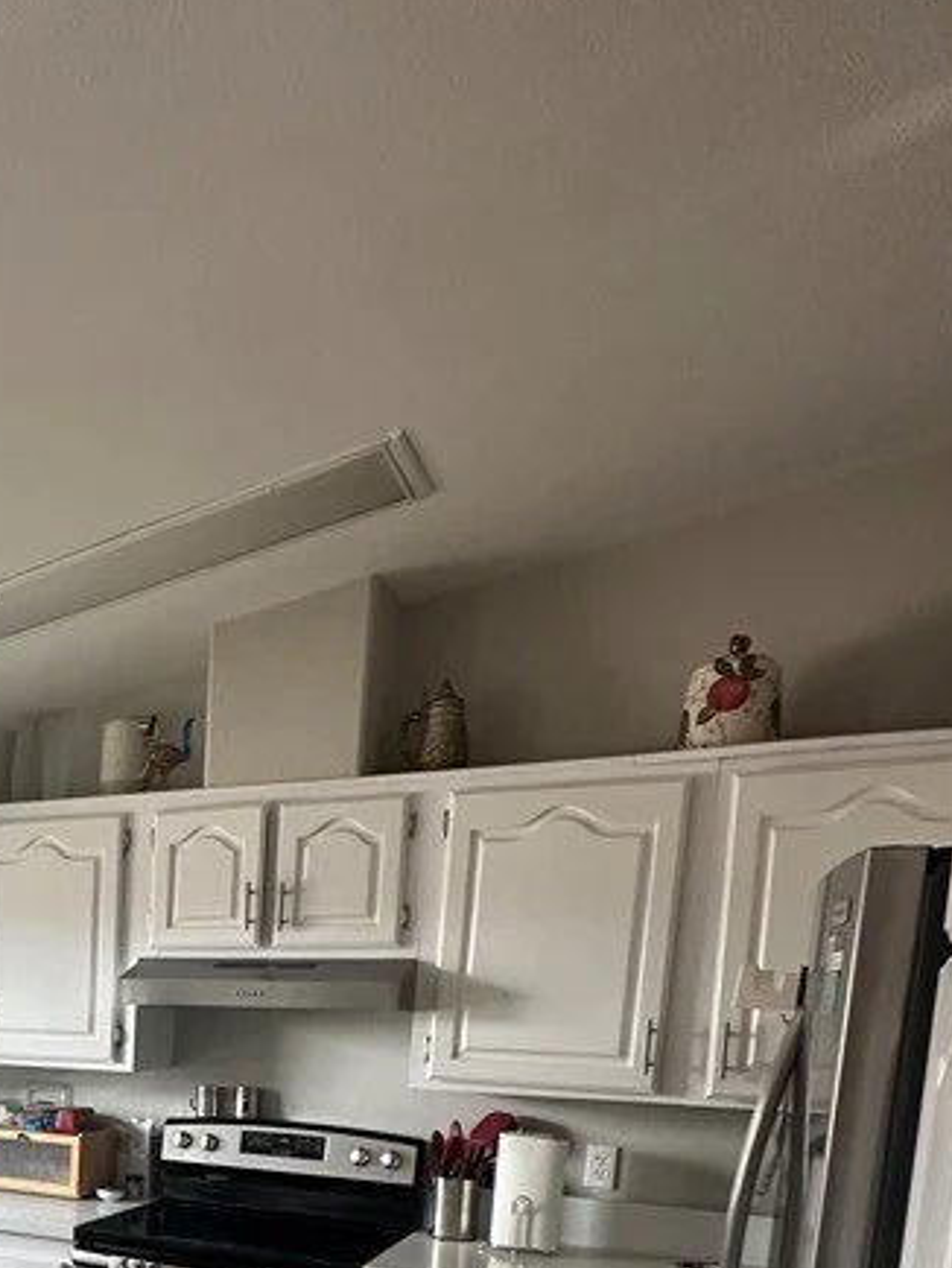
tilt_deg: -6.5
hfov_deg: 37.4
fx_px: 1209
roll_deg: -1.9
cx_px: -44
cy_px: 1151
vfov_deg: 49.1
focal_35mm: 33
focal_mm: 2.22
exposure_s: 1/99
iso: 250
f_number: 2.2
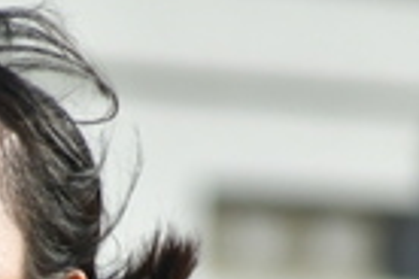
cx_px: -231
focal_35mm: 1518
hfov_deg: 1.4
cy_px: 669
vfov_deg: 0.9
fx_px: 17666
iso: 320
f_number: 5
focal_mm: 200
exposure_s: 1/1600
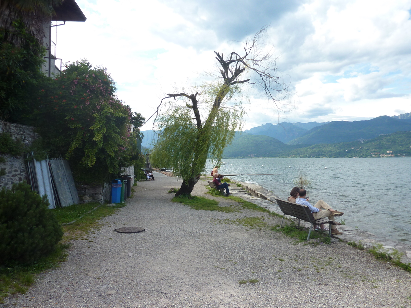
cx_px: 206
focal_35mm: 25
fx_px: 297
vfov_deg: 54.9
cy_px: 154
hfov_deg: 69.4
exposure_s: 1/320
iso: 80
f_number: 4
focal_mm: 4.1
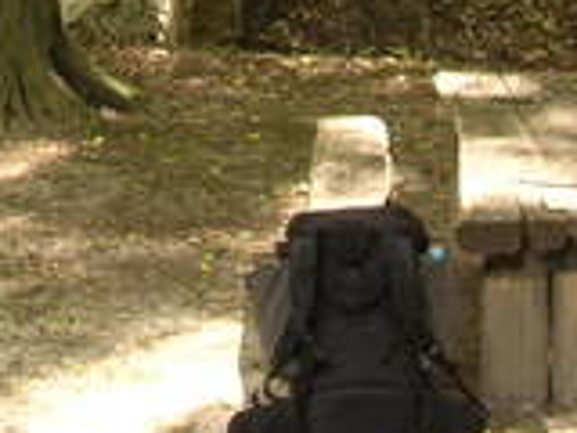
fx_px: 2534
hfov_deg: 12.7
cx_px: -87
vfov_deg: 9.5
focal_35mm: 152
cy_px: -242
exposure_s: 1/19.8
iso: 100
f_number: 2.8
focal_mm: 5.8
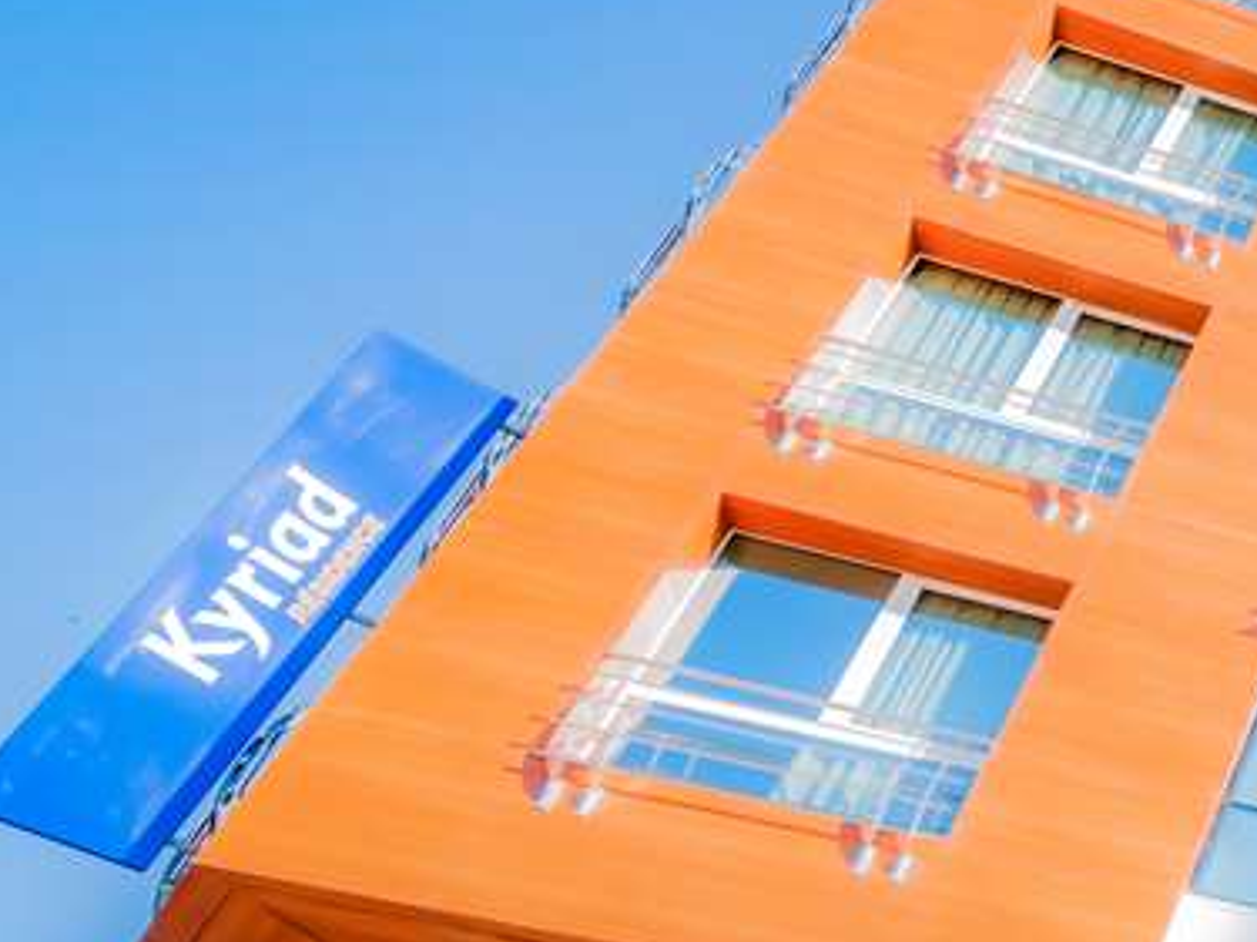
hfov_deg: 22.7
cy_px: 828
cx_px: 2231
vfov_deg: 28.1
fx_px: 1815
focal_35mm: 50
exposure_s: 1/100
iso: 100
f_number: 7.1
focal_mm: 13
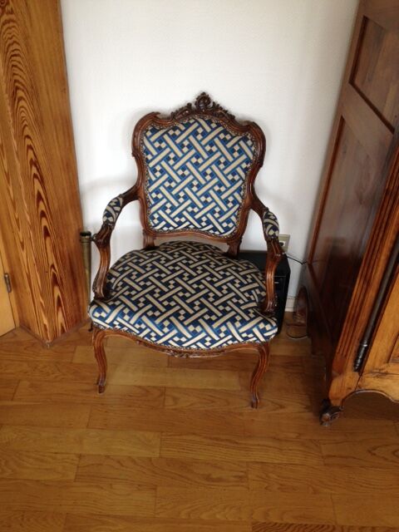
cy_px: 266
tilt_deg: -34.0
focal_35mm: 35
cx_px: 200
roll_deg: -3.6
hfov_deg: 40.7
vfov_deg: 52.6
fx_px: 538
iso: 64
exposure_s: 1/20
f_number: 2.4
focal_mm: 4.28
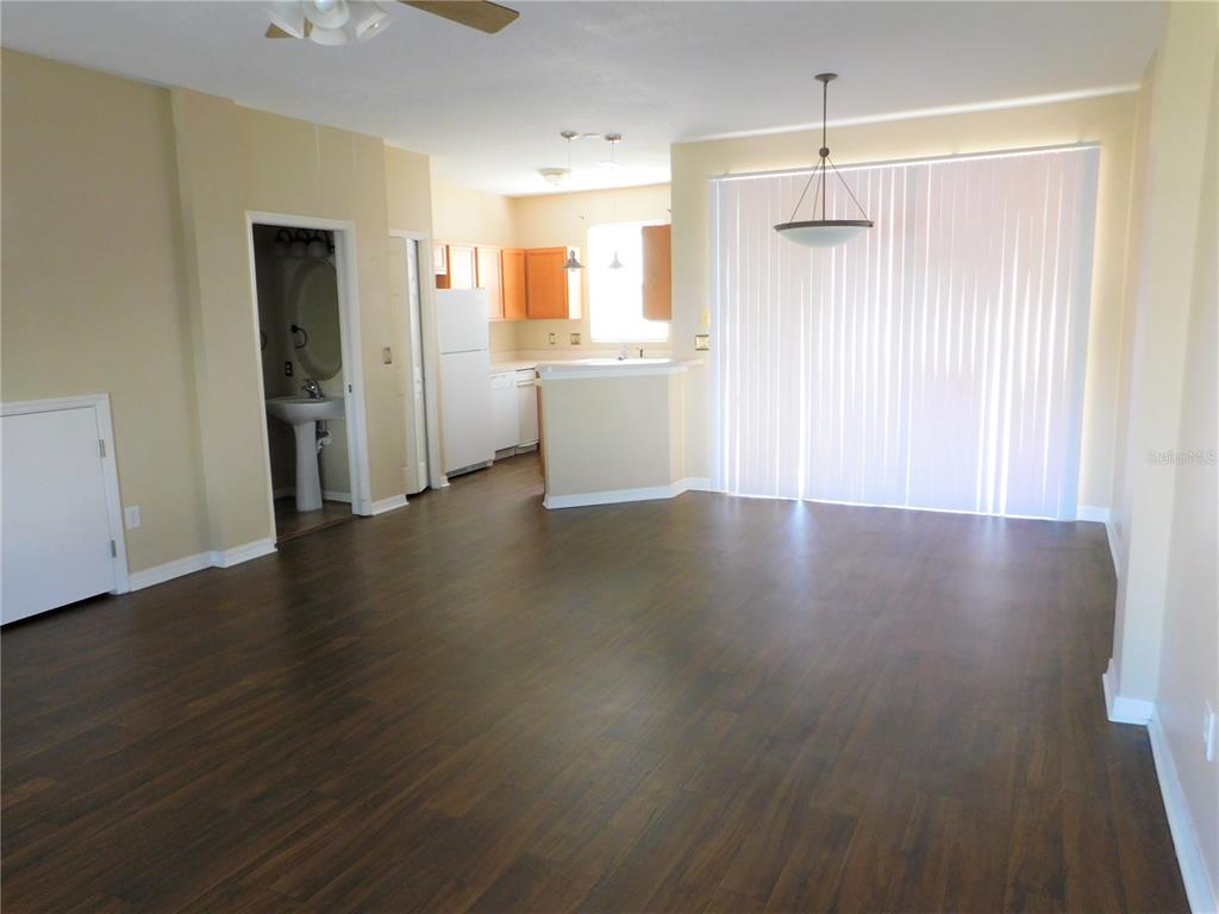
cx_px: 610
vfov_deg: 56.8
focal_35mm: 24
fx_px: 845
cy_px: 457
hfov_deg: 71.6
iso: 200
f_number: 3
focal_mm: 4.1
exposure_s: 1/30
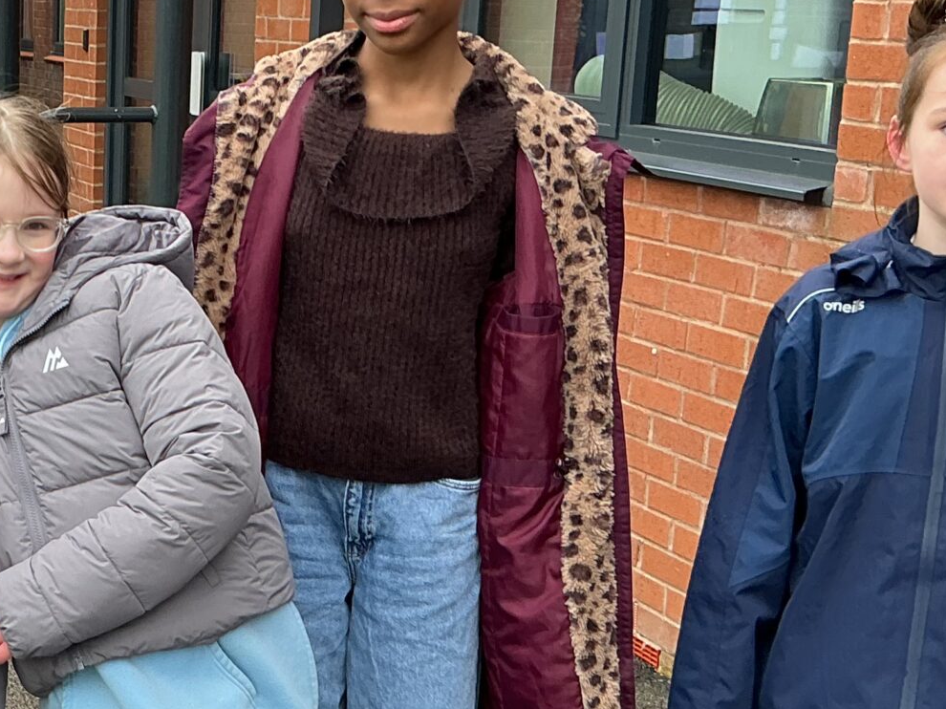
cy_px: 489
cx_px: -28
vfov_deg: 19.6
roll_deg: -0.5
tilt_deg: -14.2
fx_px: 2049
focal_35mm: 75
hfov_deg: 24.6
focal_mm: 3
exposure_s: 1/100
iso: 20
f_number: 1.8
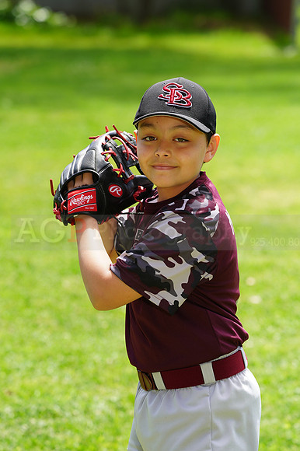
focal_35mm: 235
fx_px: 2941
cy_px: 226
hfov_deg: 5.8
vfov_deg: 8.8
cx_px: 150
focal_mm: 235
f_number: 8
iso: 200
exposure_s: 1/160
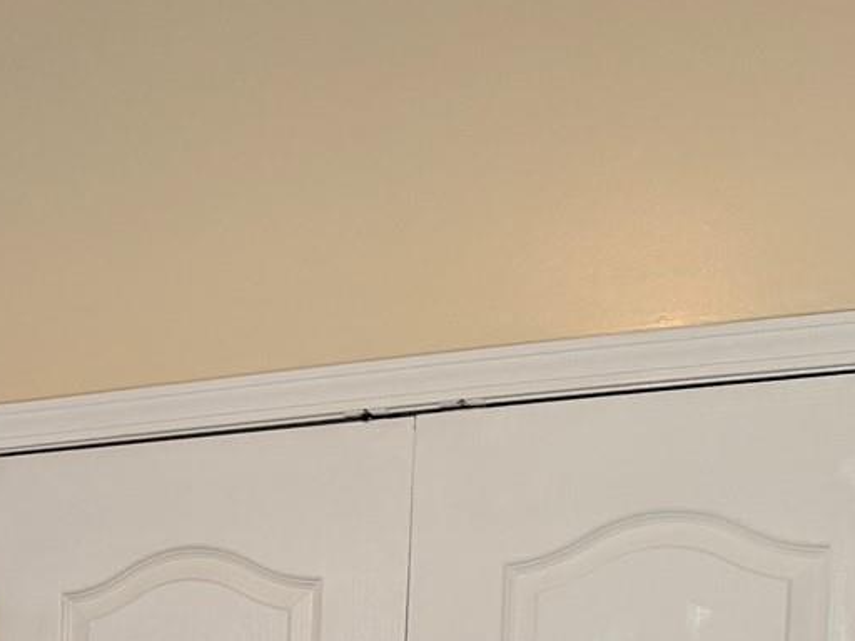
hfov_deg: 19.2
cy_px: 1113
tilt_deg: -8.0
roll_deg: +0.6
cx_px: -182
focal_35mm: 96
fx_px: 2371
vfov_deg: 13.9
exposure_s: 1/120
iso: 200
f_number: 1.78
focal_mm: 6.76
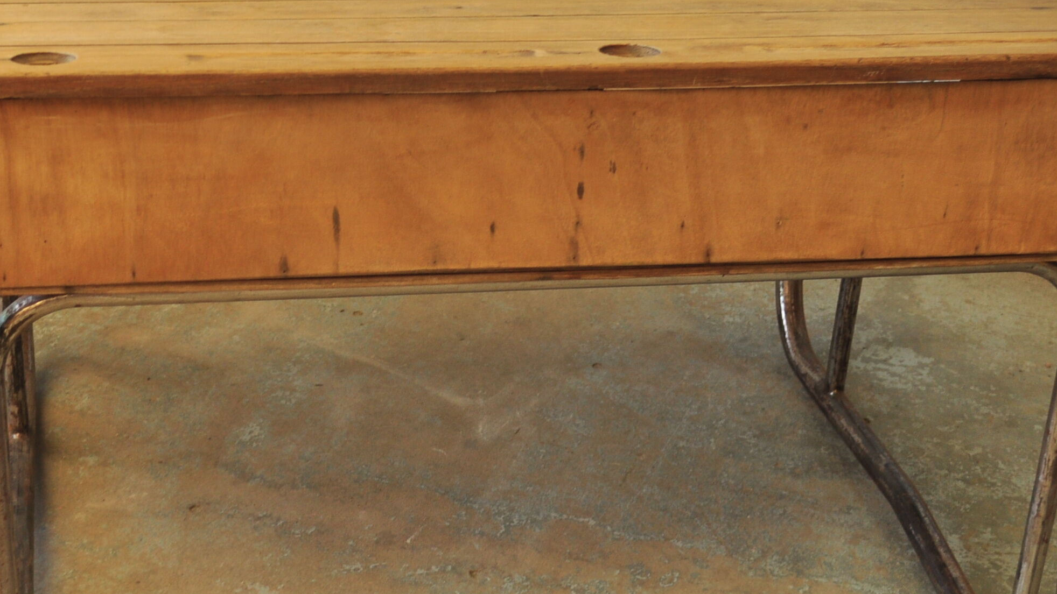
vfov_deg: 16.8
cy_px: 272
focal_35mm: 72
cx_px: 422
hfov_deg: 29.3
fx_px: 2018
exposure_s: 1/50
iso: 200
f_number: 4.5
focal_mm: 28
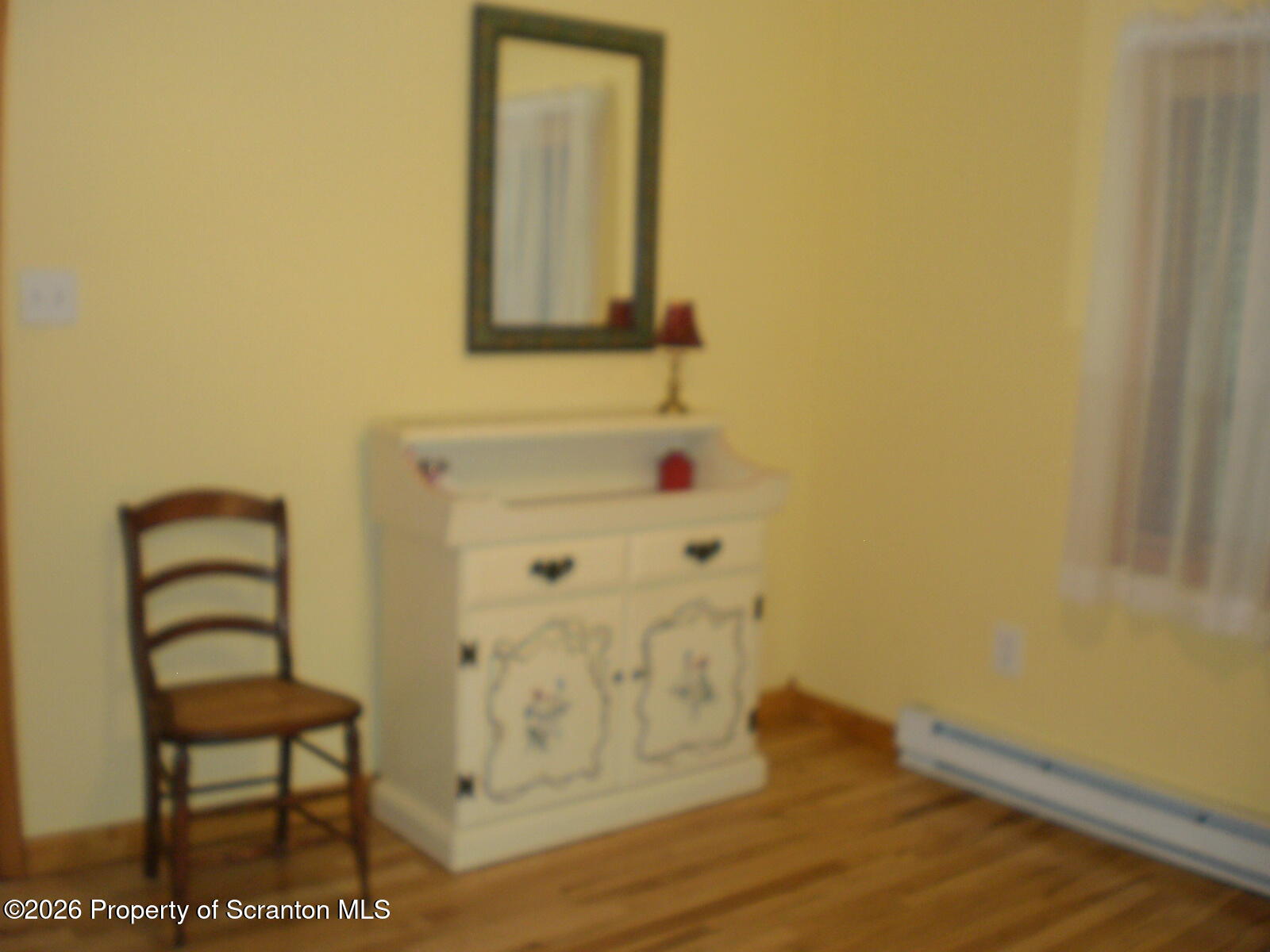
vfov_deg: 39.7
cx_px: 635
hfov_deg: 51.4
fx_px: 1321
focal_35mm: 36
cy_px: 476
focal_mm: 6.3
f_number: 3.1
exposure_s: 1/30
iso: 125
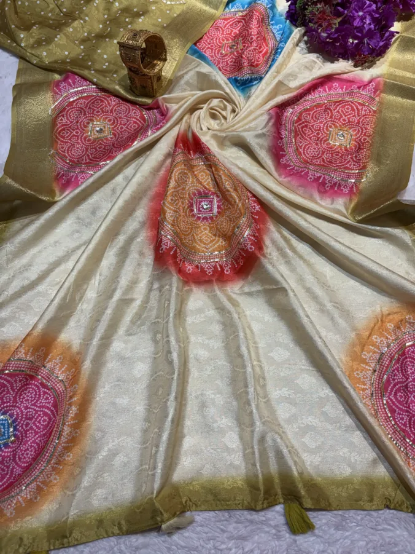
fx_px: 416
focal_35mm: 26
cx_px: 208
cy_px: 277
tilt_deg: -70.2
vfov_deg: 67.3
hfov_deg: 53.1
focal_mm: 5.96
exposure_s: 1/100
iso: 40
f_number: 1.6
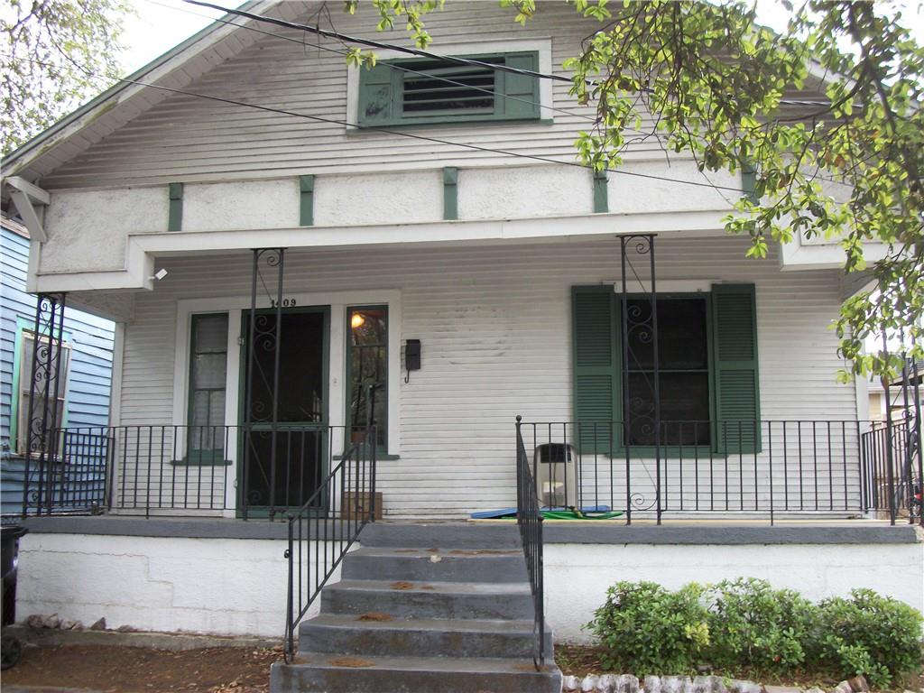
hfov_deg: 56.8
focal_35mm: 32
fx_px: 854
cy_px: 346
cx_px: 462
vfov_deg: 44.2
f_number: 2.9
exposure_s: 1/60
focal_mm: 5.7
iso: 80
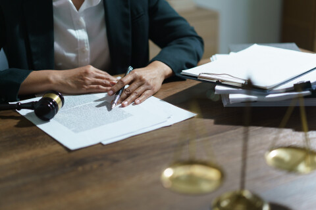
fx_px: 483
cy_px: 105
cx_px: 158
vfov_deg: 24.6
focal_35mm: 55
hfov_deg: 36.2
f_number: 2
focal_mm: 55
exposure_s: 1/400
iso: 320
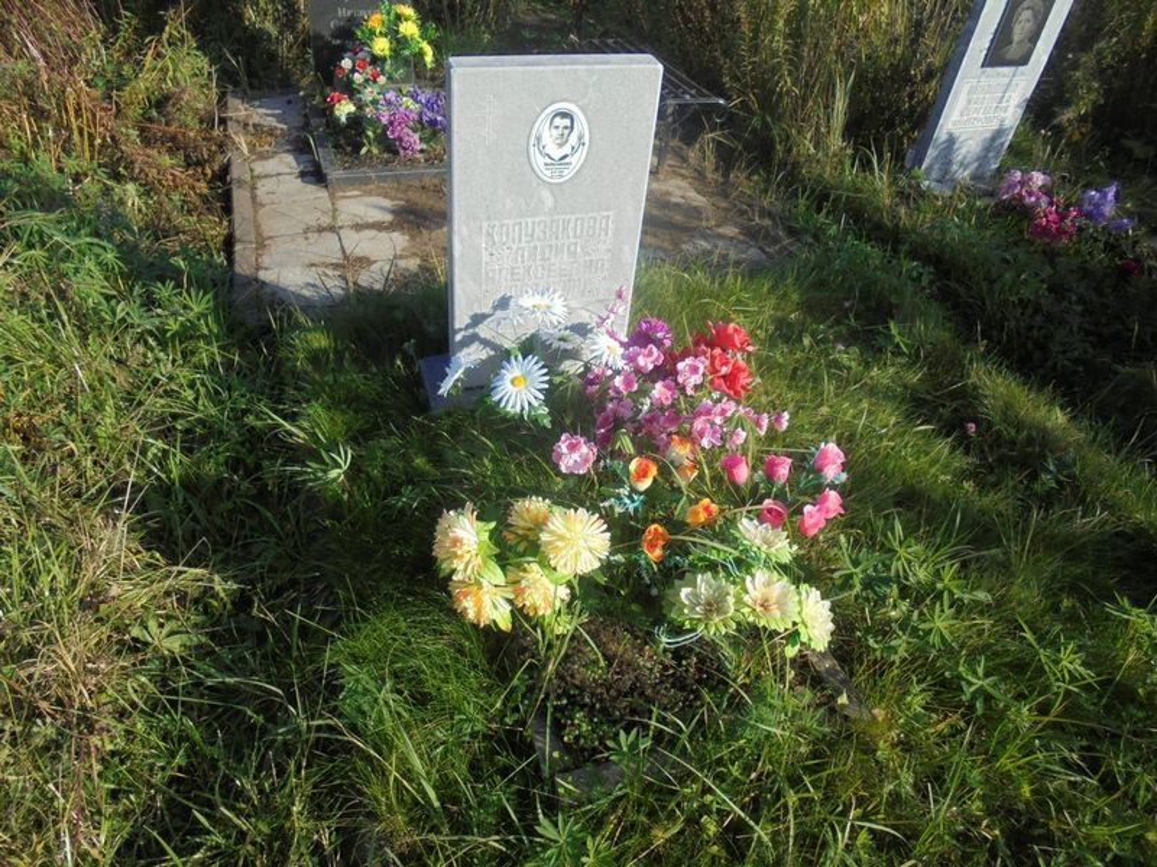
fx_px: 869
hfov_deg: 67.3
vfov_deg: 53.1
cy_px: 434
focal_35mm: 26
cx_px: 578
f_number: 3.5
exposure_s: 1/800
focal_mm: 4.6
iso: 100
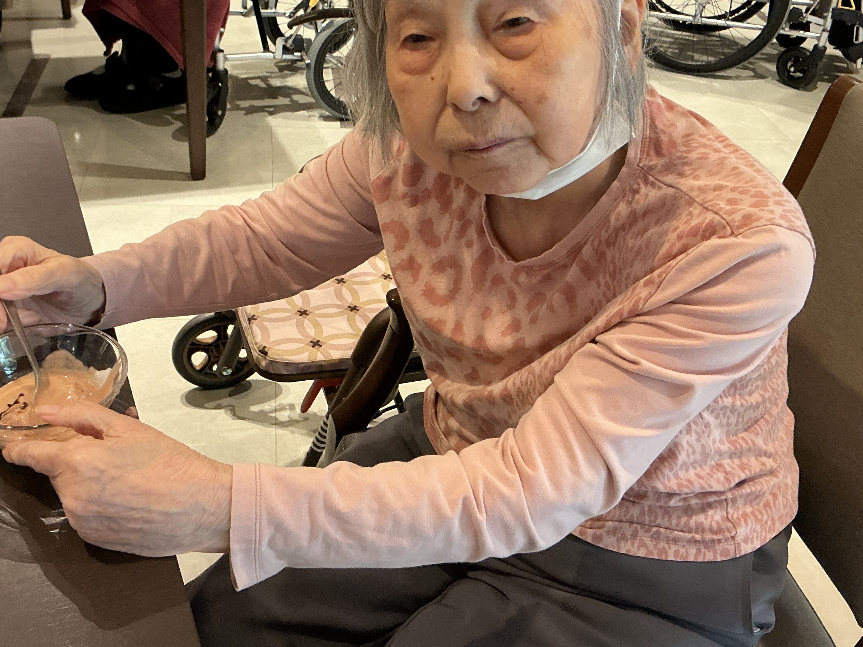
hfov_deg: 47.8
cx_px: 413
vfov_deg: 36.5
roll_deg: -6.2
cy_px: 231
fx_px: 972
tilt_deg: -32.3
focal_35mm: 39
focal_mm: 3
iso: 160
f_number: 1.8
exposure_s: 1/60
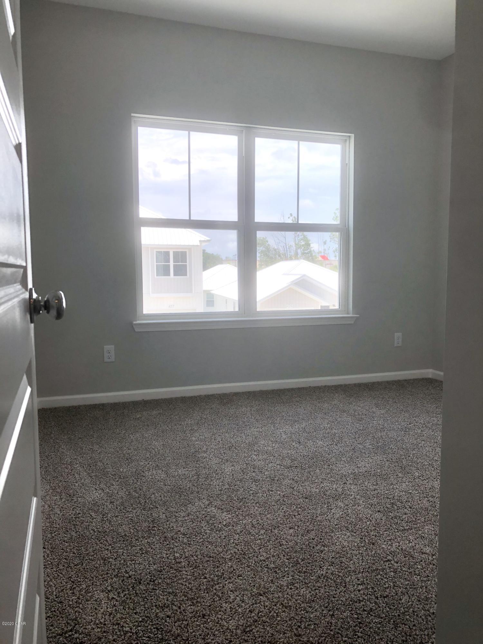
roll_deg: +0.4
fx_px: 521
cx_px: 242
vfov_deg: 63.4
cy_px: 322
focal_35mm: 28
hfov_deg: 49.7
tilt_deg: -4.7
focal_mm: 3.99
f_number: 1.8
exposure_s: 1/457
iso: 20
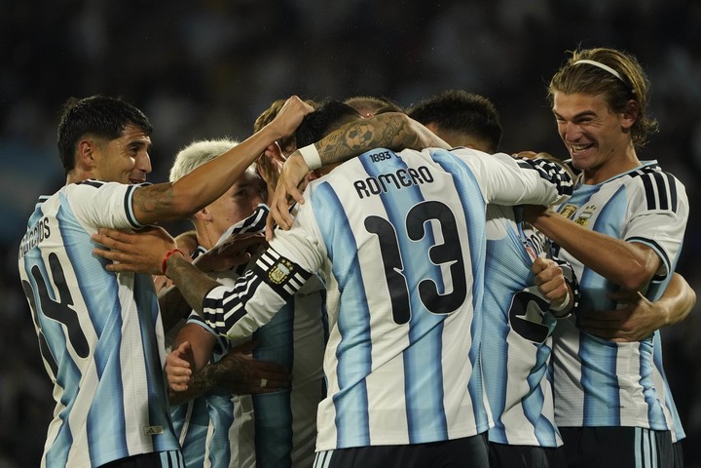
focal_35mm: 600
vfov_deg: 2.3
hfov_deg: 3.4
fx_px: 11682
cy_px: 234
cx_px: 350
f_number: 6.3
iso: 6400
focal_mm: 600
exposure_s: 1/1000
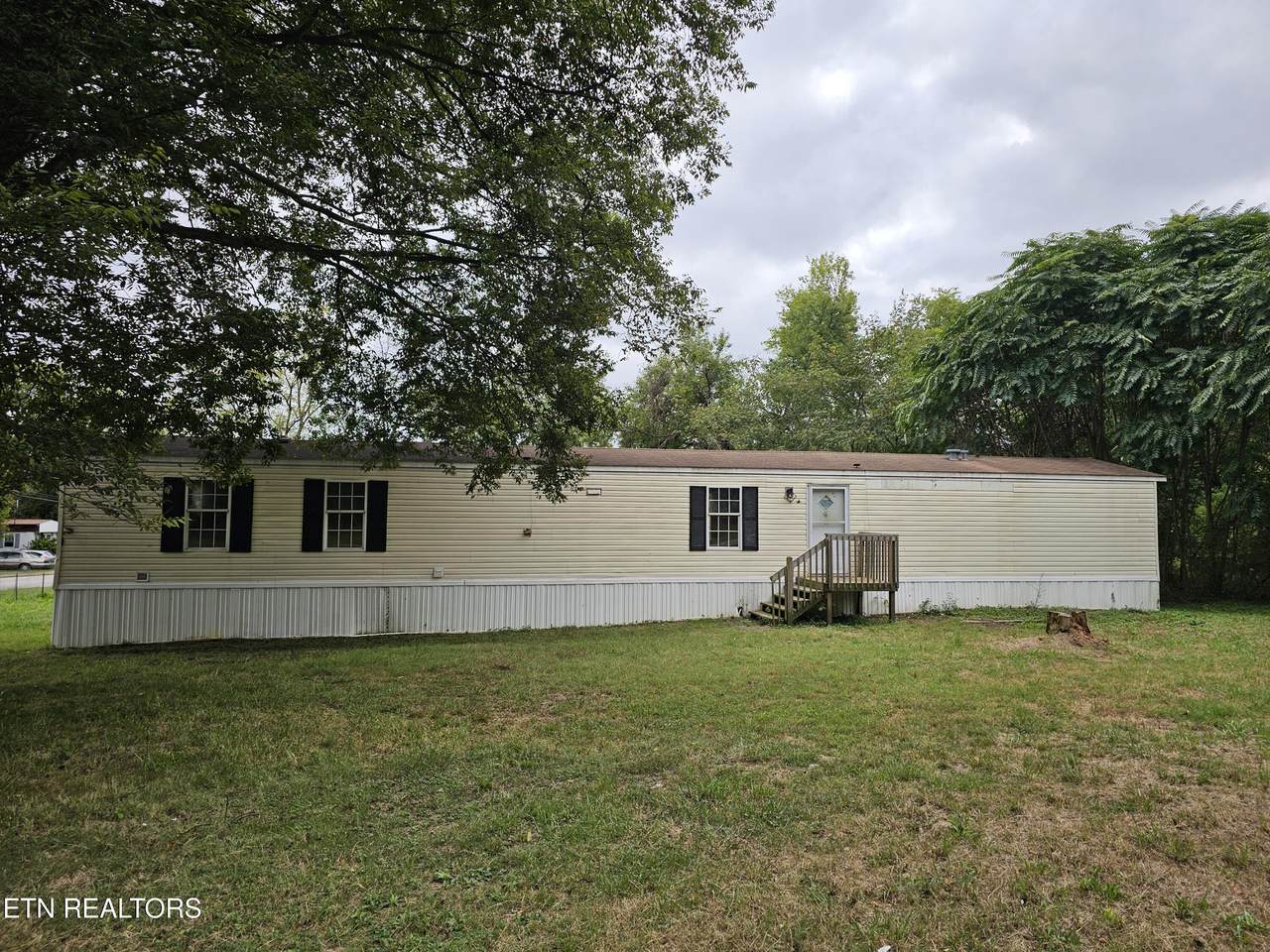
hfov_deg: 73.9
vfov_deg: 58.9
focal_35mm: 23
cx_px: 635
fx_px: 844
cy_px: 476
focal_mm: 6.3
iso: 10
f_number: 1.7
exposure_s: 1/553
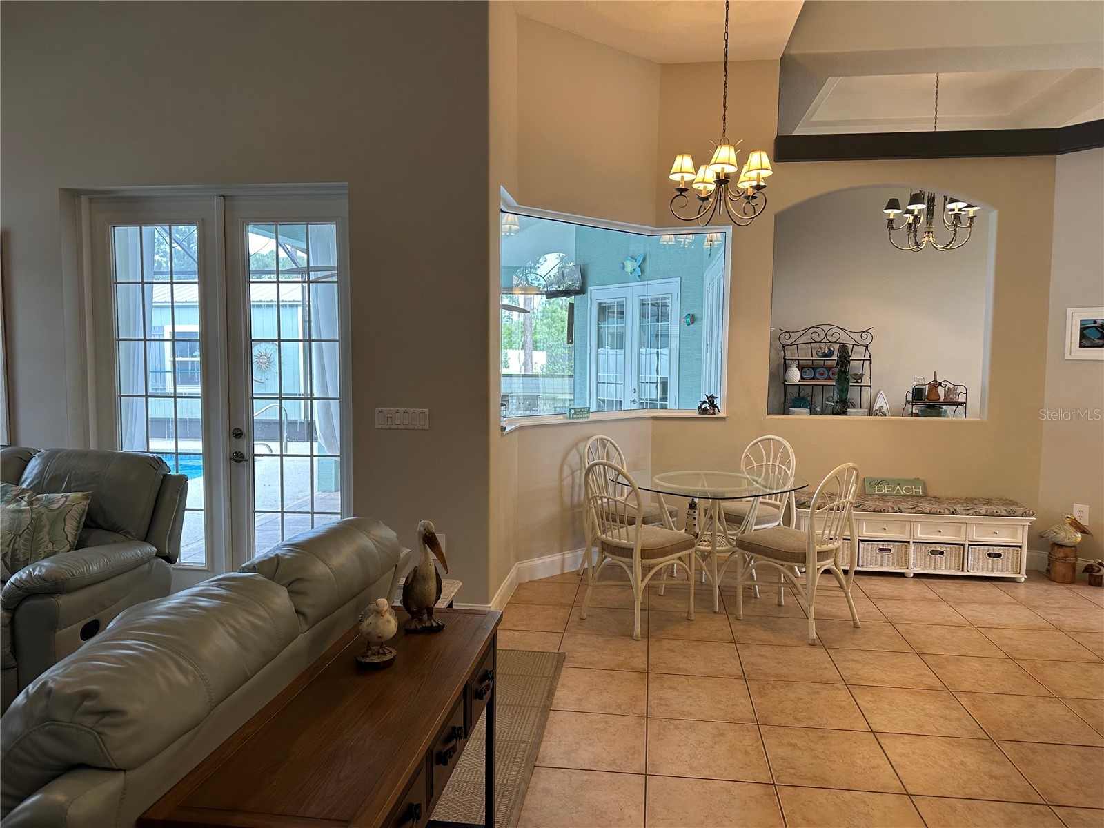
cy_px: 414
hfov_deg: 71.6
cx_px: 552
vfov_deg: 56.8
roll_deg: -0.7
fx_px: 765
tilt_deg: -2.5
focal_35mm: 24
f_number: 1.78
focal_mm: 6.86
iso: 160
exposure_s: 1/120
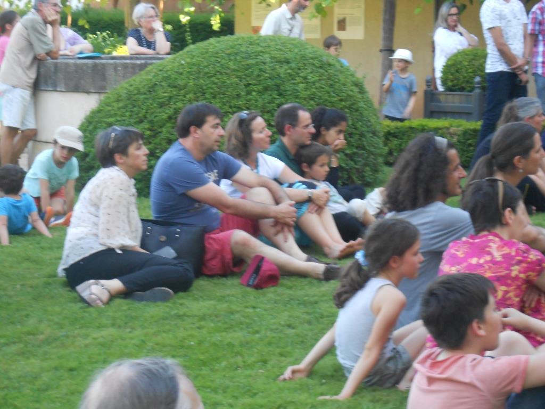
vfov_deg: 14.9
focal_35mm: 99
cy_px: 204
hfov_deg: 19.8
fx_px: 1559
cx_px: 272
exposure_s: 1/60
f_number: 5.5
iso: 250
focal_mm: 17.6
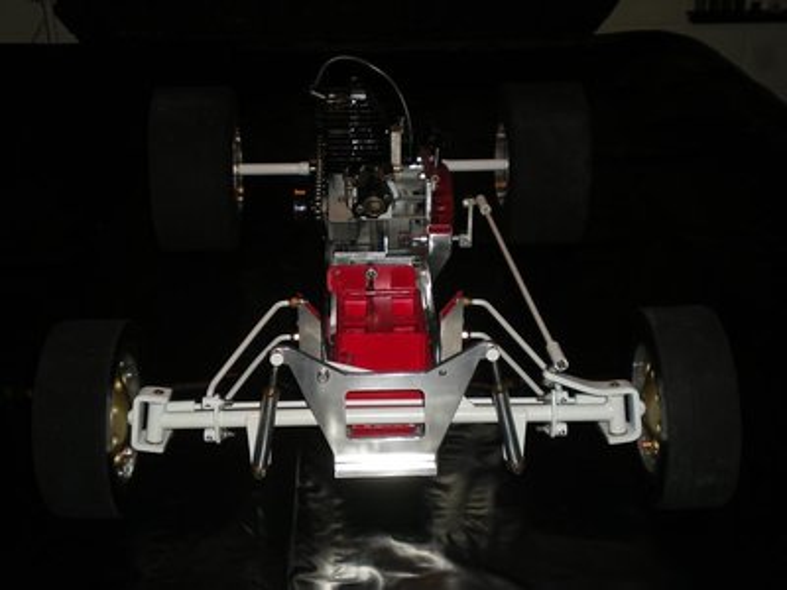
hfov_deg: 34.3
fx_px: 1273
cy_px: 295
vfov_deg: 26.1
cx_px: 394
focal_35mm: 56
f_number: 3.9
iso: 64
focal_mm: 9.3
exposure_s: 1/60
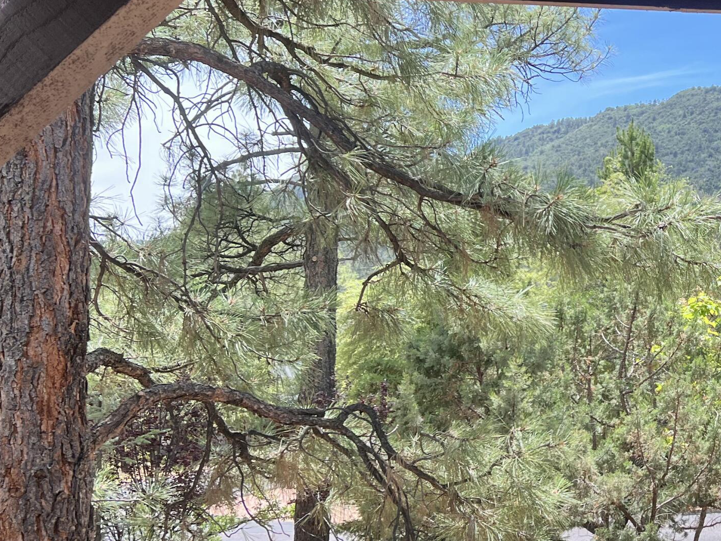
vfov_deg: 26.5
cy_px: 309
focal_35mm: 55
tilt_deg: -0.3
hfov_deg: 32.2
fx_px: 1146
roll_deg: -0.3
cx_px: 718
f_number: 1.5
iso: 50
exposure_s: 1/1079
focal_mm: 5.7
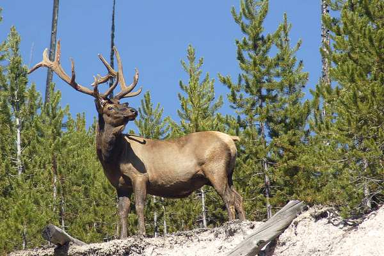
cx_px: 192
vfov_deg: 3.1
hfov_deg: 4.6
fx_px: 4800
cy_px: 128
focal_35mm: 450
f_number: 9
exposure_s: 1/320
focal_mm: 300
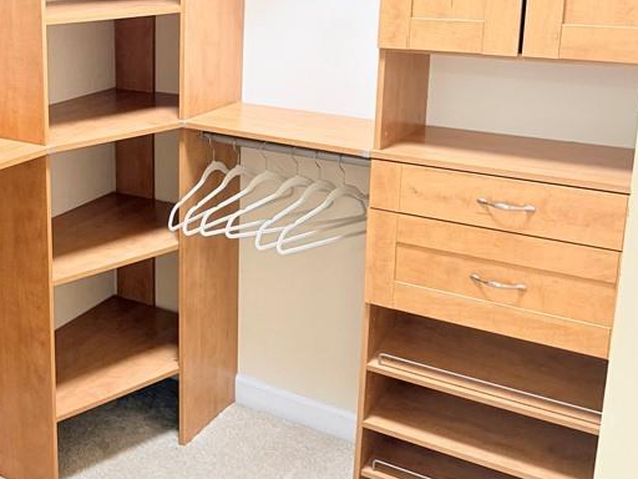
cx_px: 86
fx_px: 885
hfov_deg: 37.5
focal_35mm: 48
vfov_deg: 29.8
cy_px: 128
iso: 250
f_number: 1.78
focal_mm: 6.76
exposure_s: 1/60
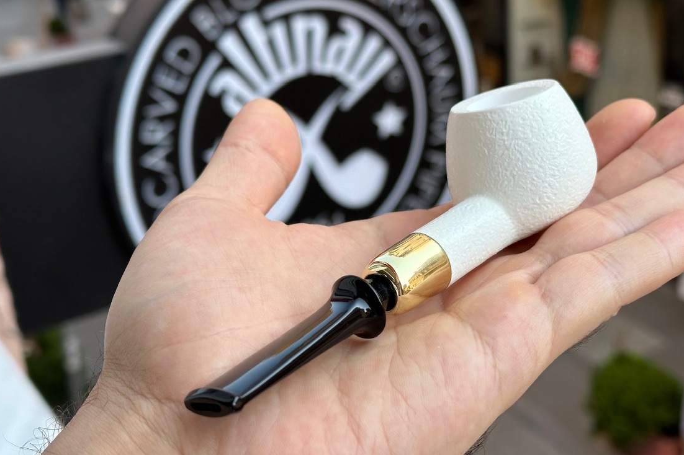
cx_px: 379
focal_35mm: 58
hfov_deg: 34.5
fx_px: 1102
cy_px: 208
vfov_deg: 23.4
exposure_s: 1/627
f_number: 1.78
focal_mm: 6.86
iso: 64
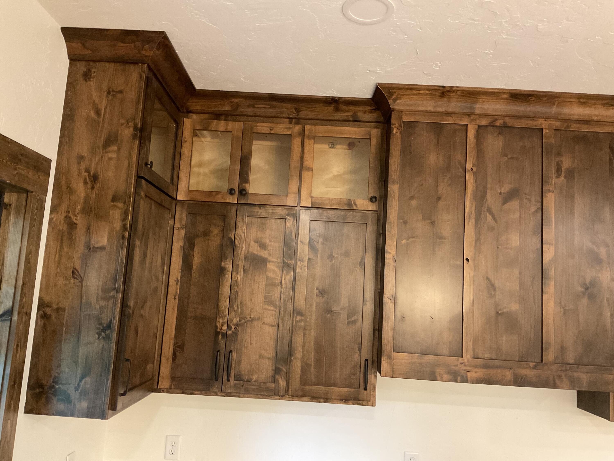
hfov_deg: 61.7
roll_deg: -3.0
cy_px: 230
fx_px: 514
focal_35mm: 29
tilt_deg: +6.5
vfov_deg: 48.2
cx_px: 307
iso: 250
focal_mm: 3
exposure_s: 1/40
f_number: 1.8
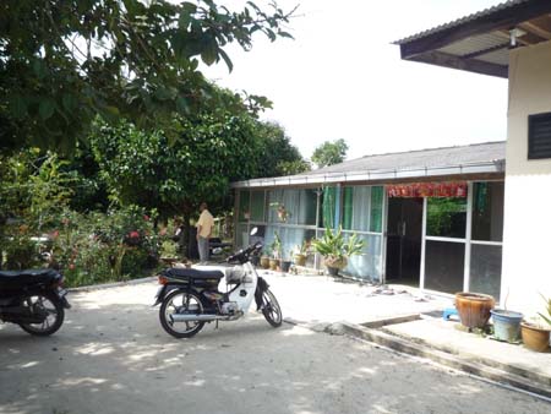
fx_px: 398
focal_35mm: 25
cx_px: 276
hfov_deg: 69.4
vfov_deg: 54.9
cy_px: 207
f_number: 2.8
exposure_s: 1/500
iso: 100
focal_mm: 4.4
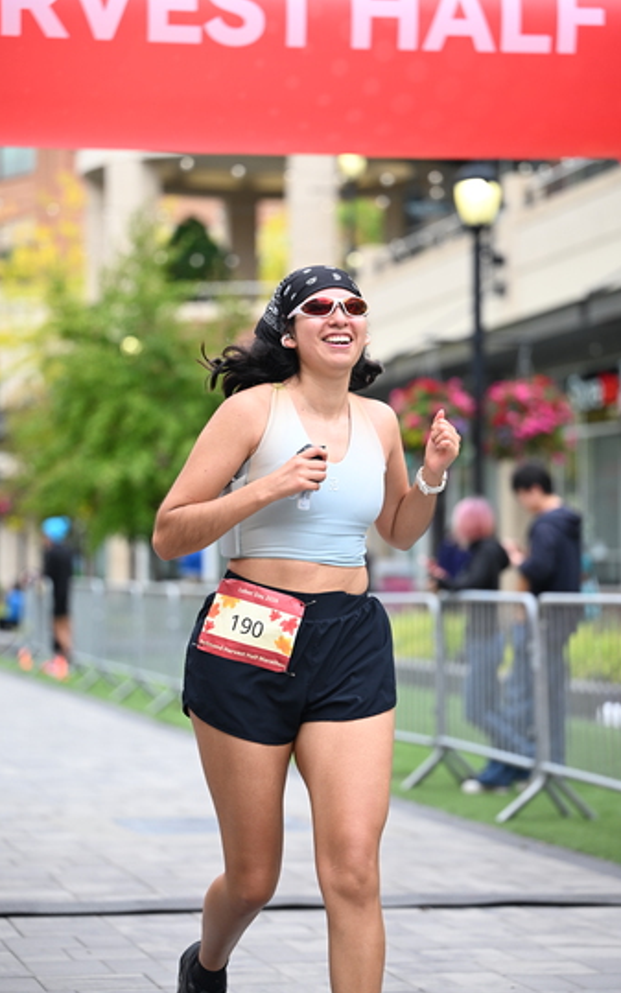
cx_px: 318
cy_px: 501
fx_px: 2843
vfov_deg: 19.8
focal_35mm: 105
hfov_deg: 12.5
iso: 640
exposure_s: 1/1600
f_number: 2.8
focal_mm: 101
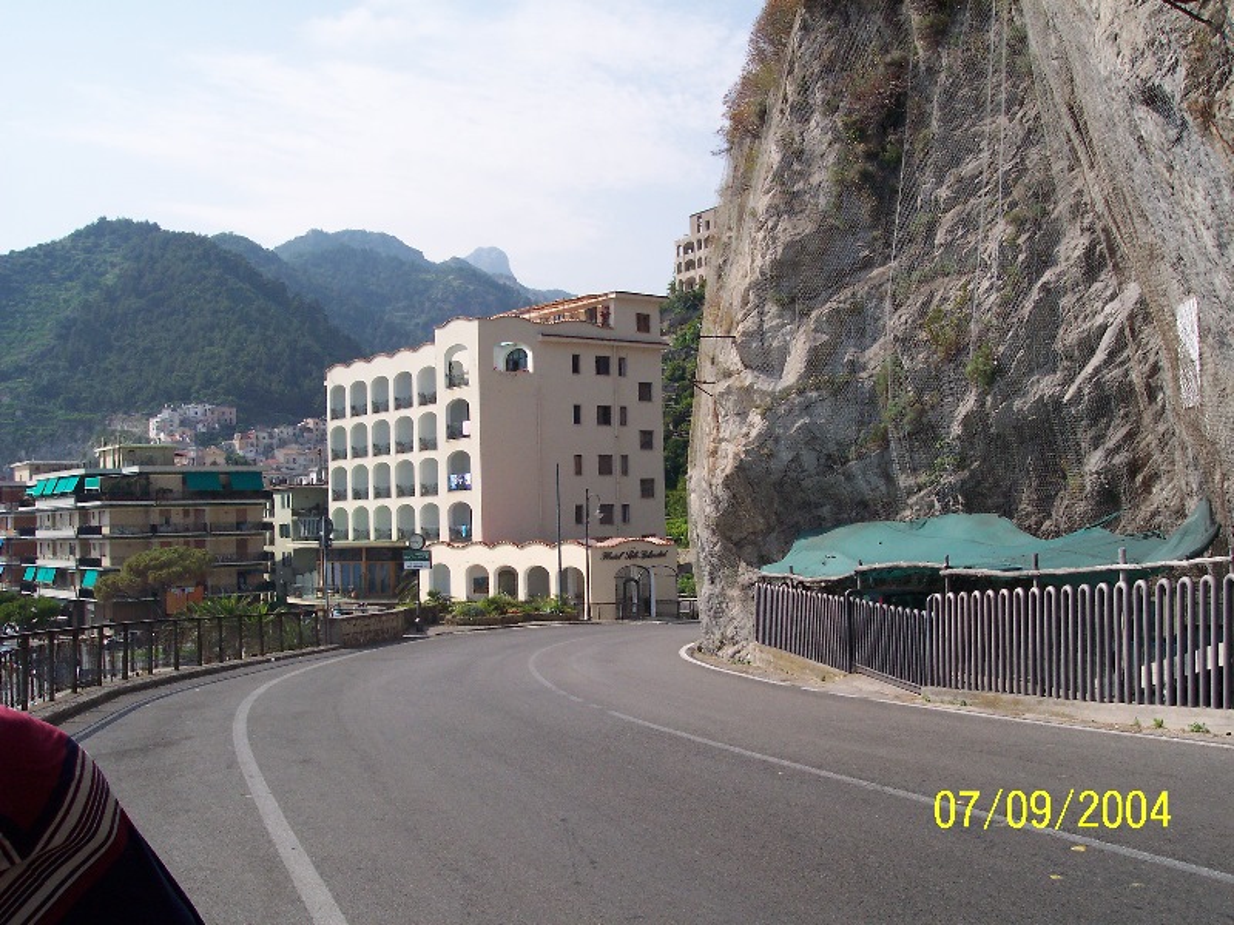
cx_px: 617
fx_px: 1355
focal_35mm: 38
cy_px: 462
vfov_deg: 37.7
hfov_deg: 49.0
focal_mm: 8
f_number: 4.8
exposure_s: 1/700
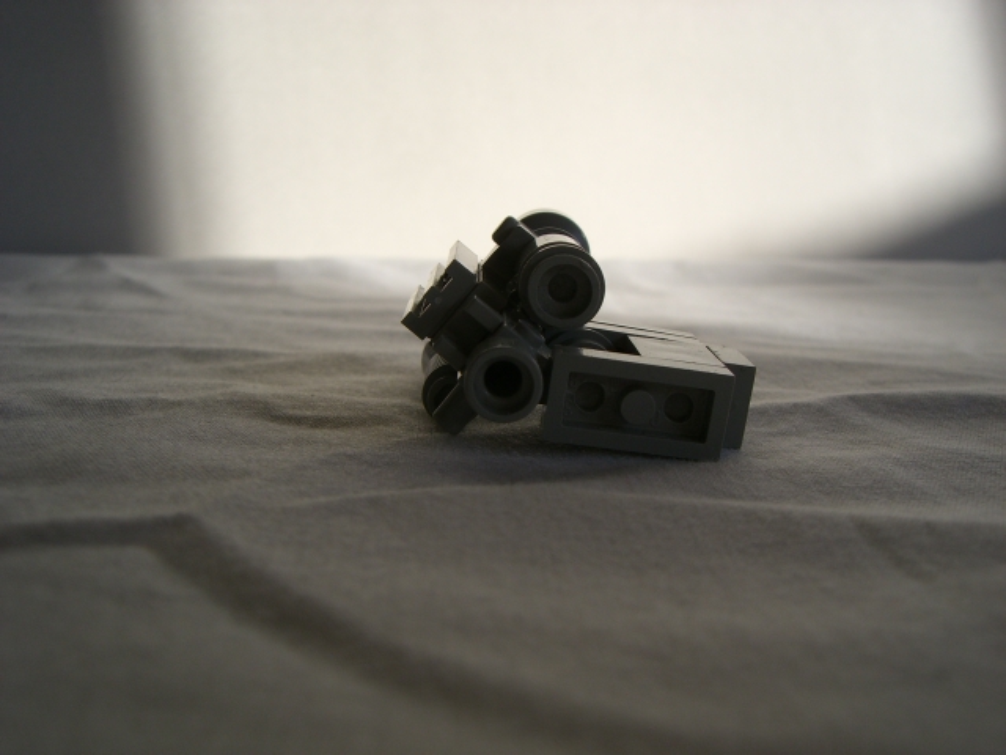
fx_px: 1104
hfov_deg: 49.0
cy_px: 378
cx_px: 503
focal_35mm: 38
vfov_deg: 37.7
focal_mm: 6.2
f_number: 4.3
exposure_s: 1/400
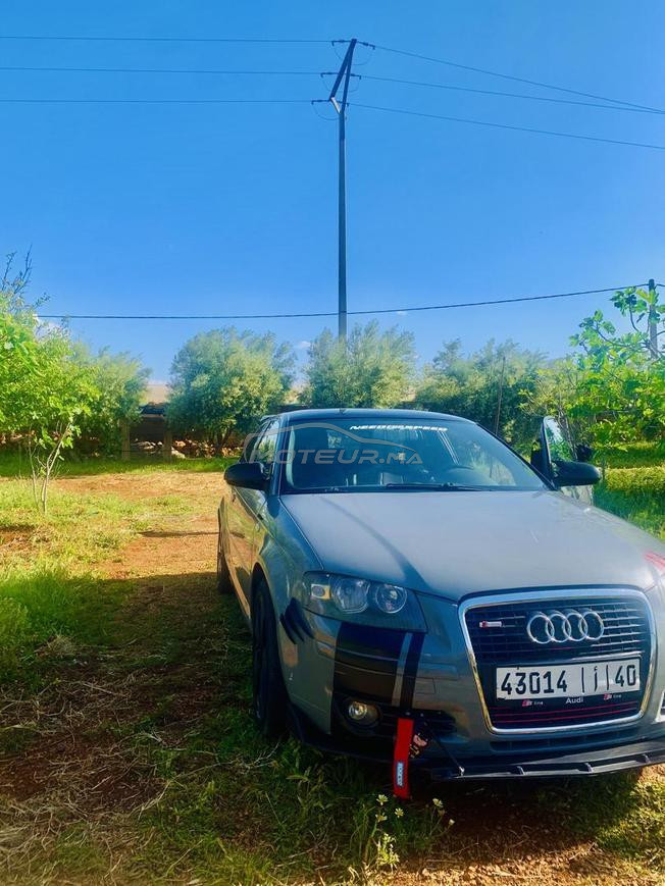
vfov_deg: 67.3
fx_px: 666
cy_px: 443
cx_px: 332
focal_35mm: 26
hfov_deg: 53.1
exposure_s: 1/1468
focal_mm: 4.25
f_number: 1.8
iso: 25
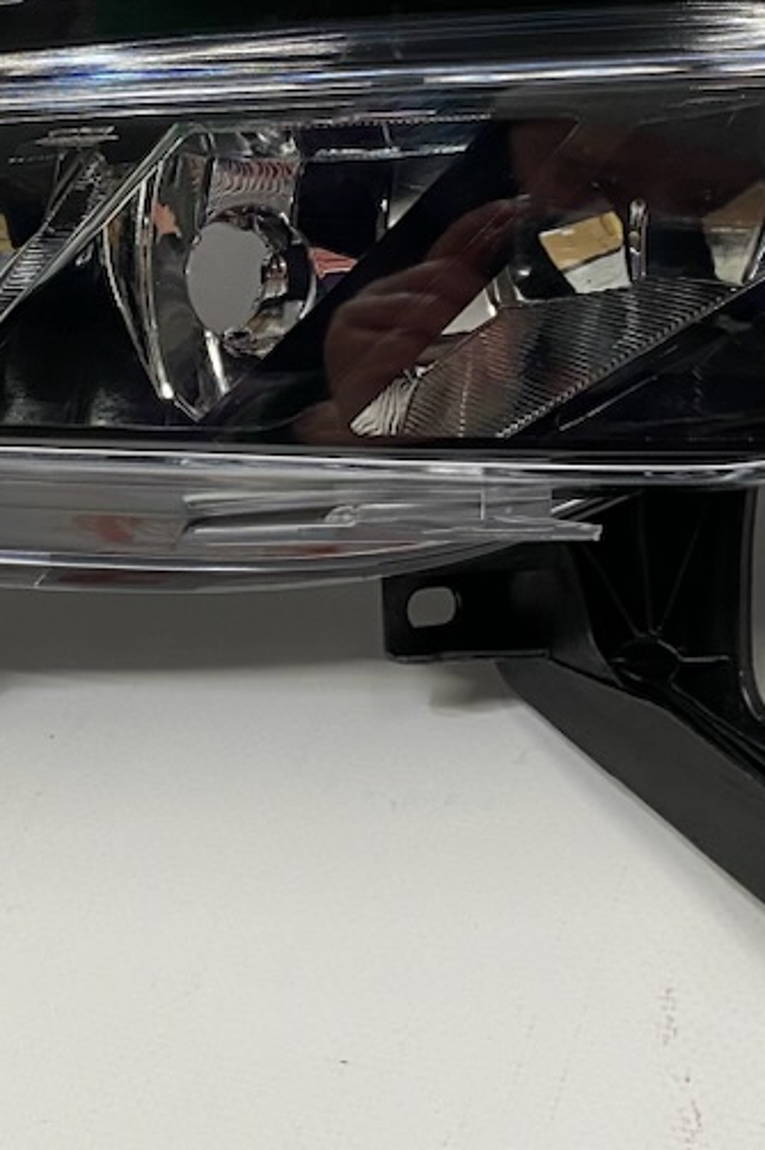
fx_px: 2202
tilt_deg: -34.3
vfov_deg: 28.8
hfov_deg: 19.6
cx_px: 243
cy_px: 270
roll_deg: +15.9
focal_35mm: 69
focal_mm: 4.25
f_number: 1.8
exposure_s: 1/50
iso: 64
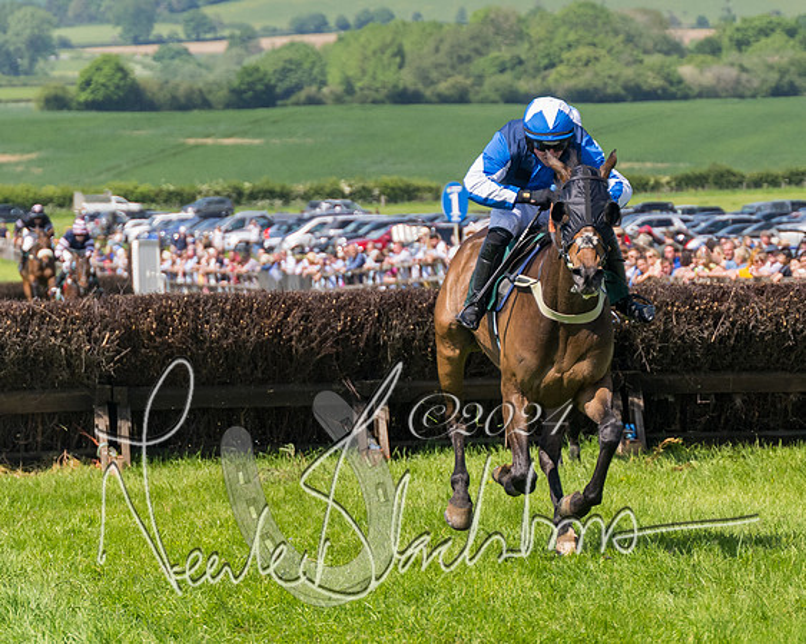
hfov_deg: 8.0
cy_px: 233
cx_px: 483
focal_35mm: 241
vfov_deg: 6.4
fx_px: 5743
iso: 400
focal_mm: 100
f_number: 4
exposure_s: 1/3200
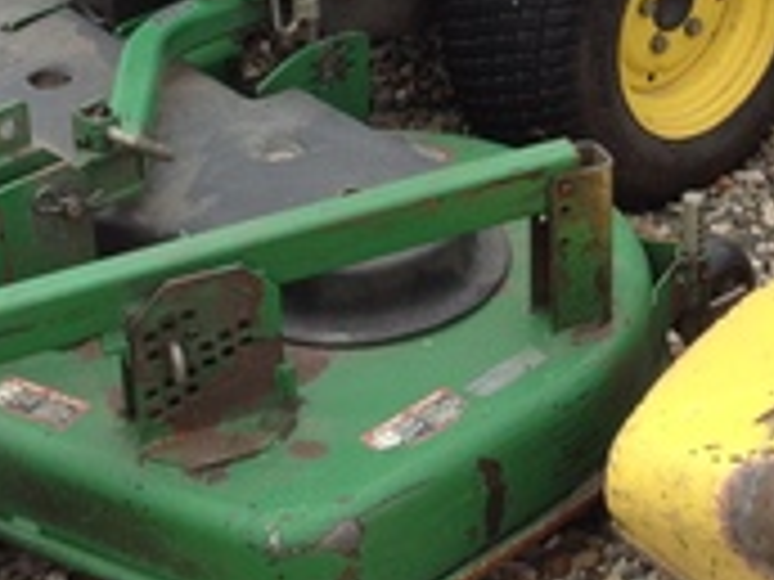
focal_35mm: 111
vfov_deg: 12.7
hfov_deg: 17.7
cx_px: 428
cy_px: -288
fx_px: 2482
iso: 64
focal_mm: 4.28
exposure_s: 1/332
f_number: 2.4
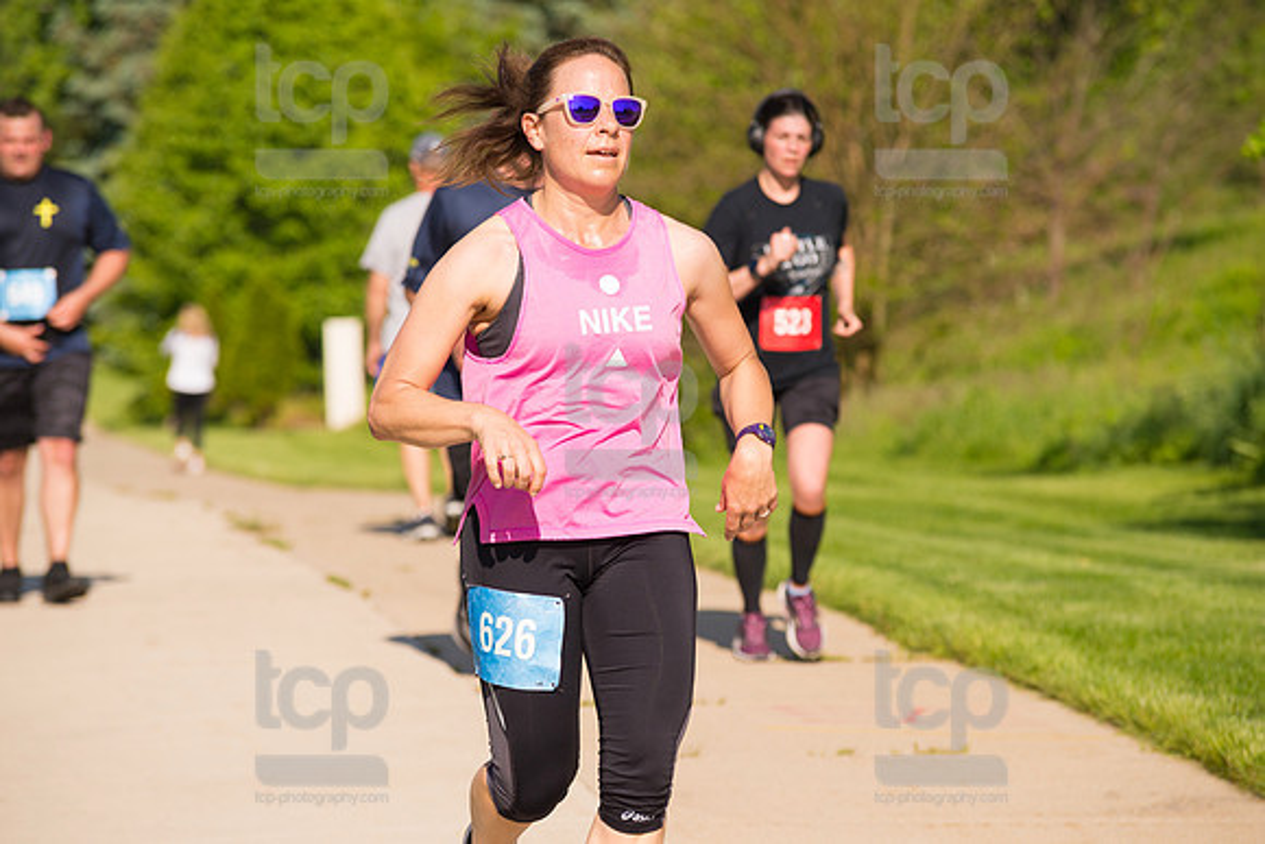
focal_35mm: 170
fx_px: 5975
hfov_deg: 12.1
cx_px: 632
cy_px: 422
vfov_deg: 8.1
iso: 400
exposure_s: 1/2000
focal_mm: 170
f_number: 5.6
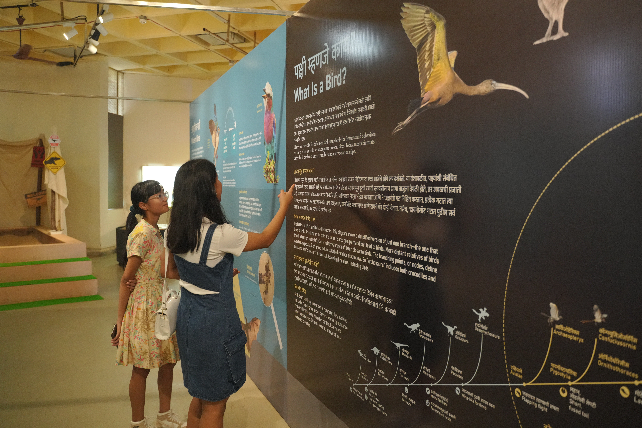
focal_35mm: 30
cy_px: 215
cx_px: 325
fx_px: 535
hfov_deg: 61.9
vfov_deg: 43.6
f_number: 3.5
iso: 5000
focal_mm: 29
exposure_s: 1/320
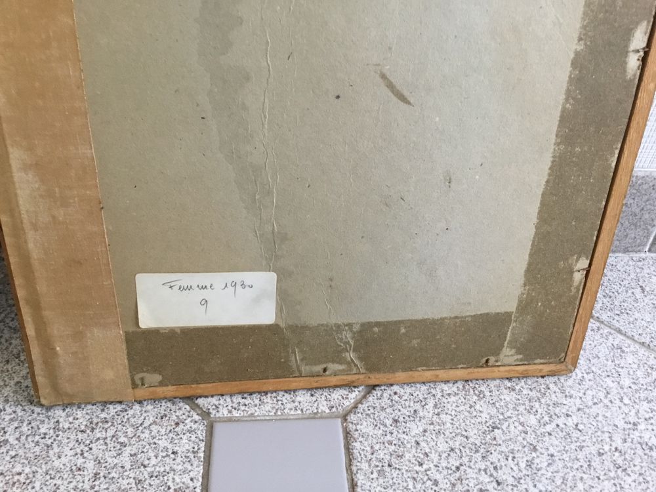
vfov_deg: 45.4
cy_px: 246
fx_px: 587
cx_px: 328
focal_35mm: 31
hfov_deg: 58.4
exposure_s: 1/33
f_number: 2.4
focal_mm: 3.3
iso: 200
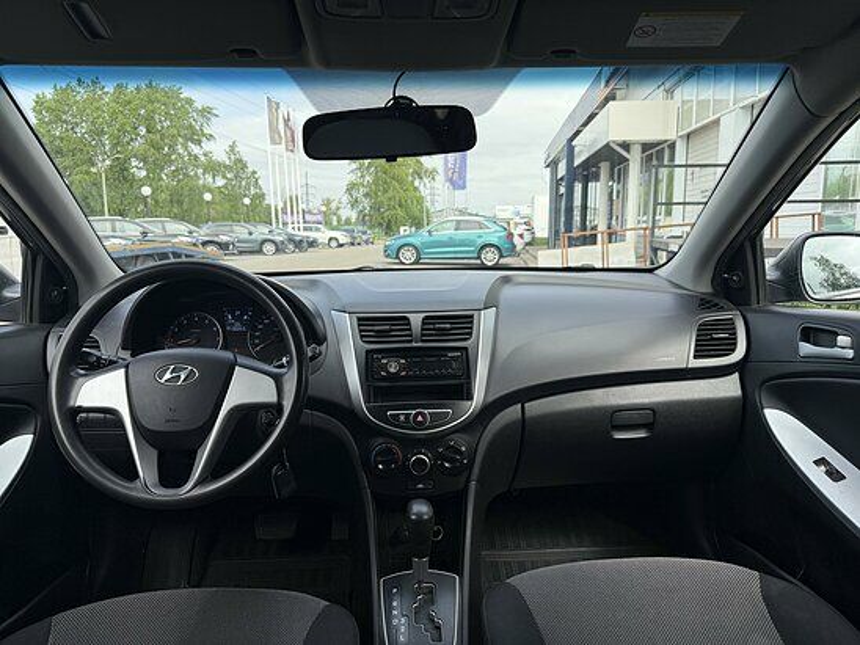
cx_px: 430
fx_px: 596
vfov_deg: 56.8
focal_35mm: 24
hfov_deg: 71.6
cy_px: 322
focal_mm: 6.76
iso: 100
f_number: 1.78
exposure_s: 1/1139
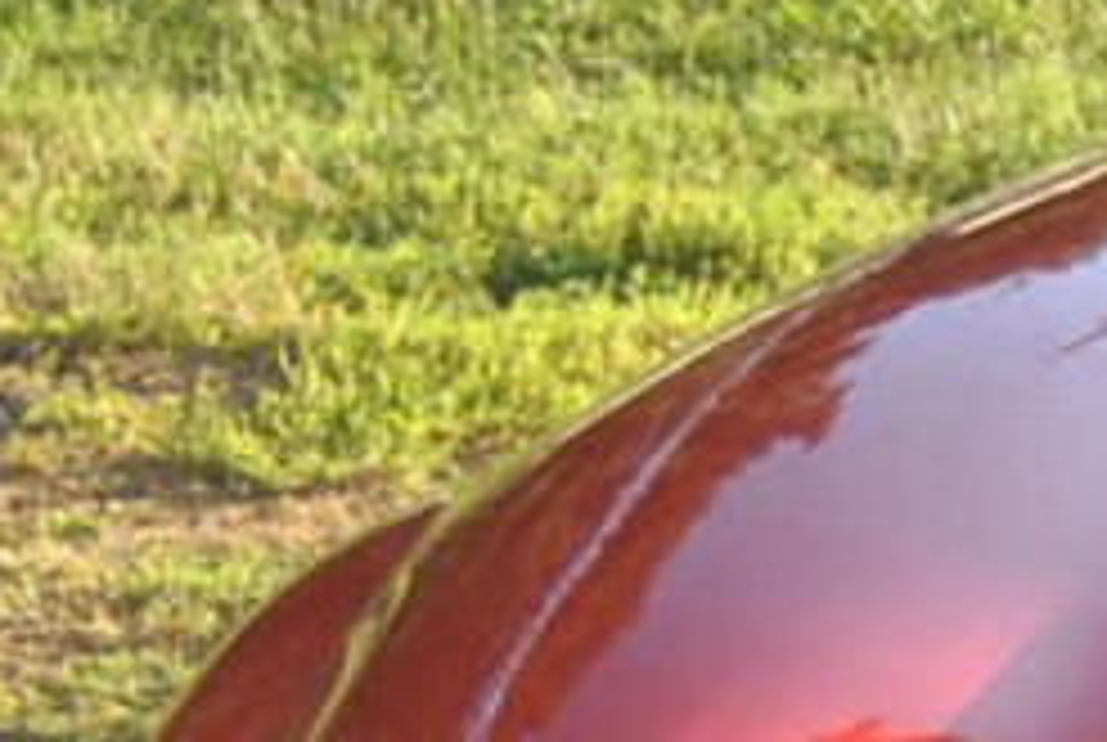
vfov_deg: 3.7
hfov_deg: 5.4
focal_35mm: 371
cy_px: 920
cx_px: 2403
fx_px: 11429
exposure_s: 1/125
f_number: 4.8
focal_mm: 38
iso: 110
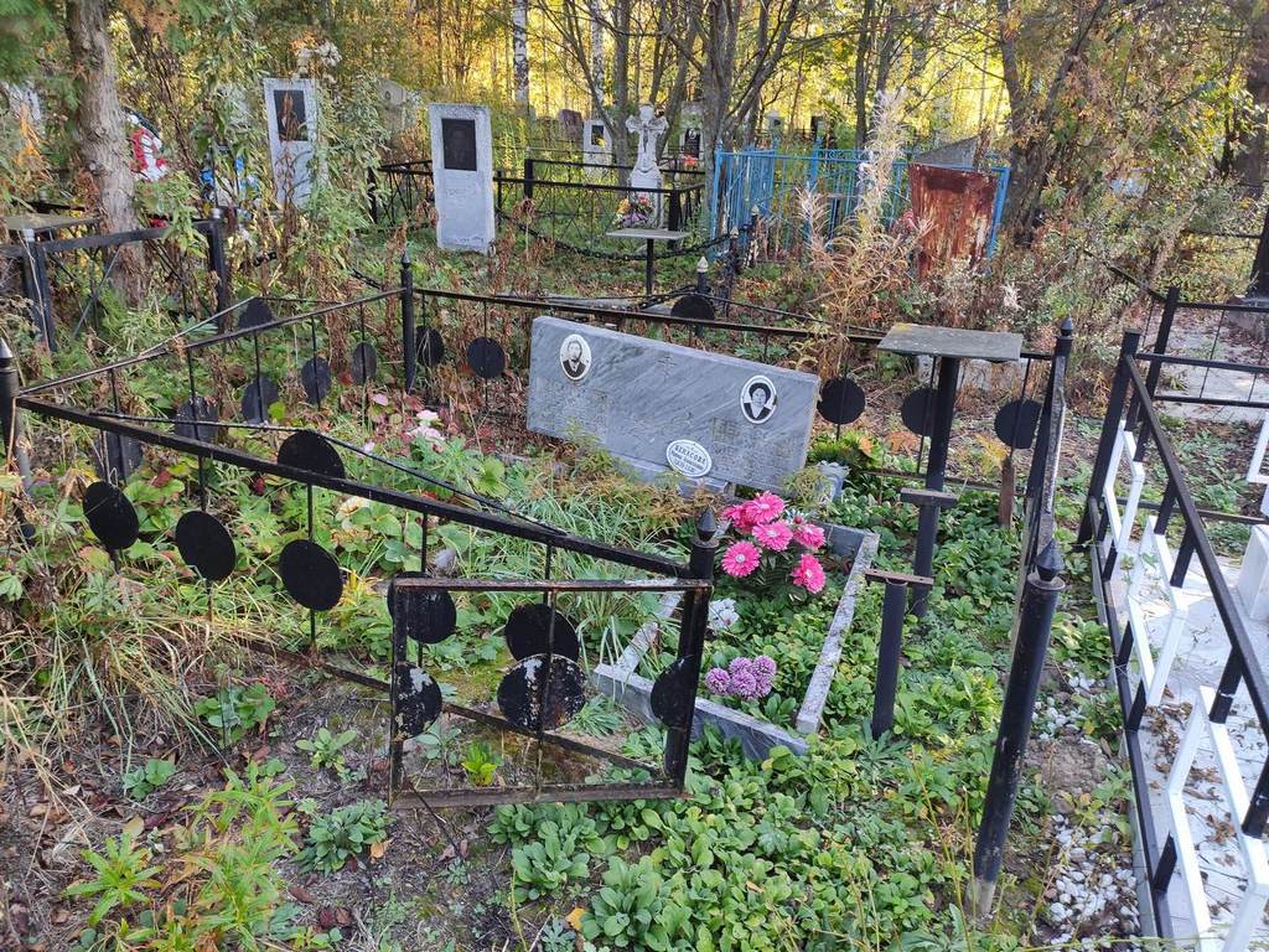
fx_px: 953
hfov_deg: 67.3
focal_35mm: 26
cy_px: 476
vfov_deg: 53.1
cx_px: 634
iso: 155
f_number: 1.75
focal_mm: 4.77
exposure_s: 1/100
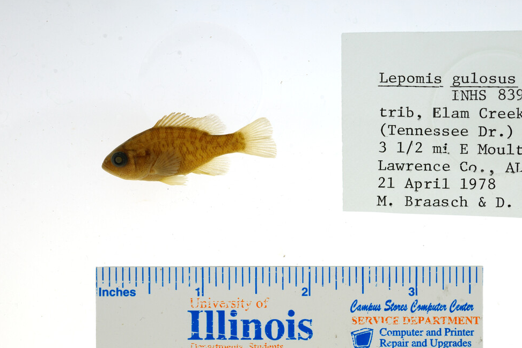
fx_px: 1073
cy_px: 207
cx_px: 295
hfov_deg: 27.3
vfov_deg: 18.4
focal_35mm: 74
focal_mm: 60
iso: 100
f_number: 10
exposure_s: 1/200
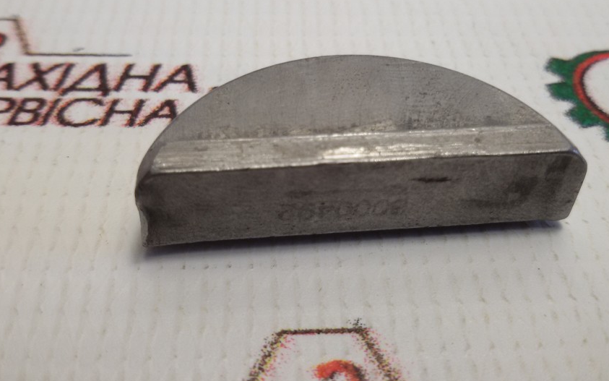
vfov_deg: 32.7
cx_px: 319
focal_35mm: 39
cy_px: 158
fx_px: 647
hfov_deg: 50.4
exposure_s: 1/50
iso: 40
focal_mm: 2.93
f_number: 2.4
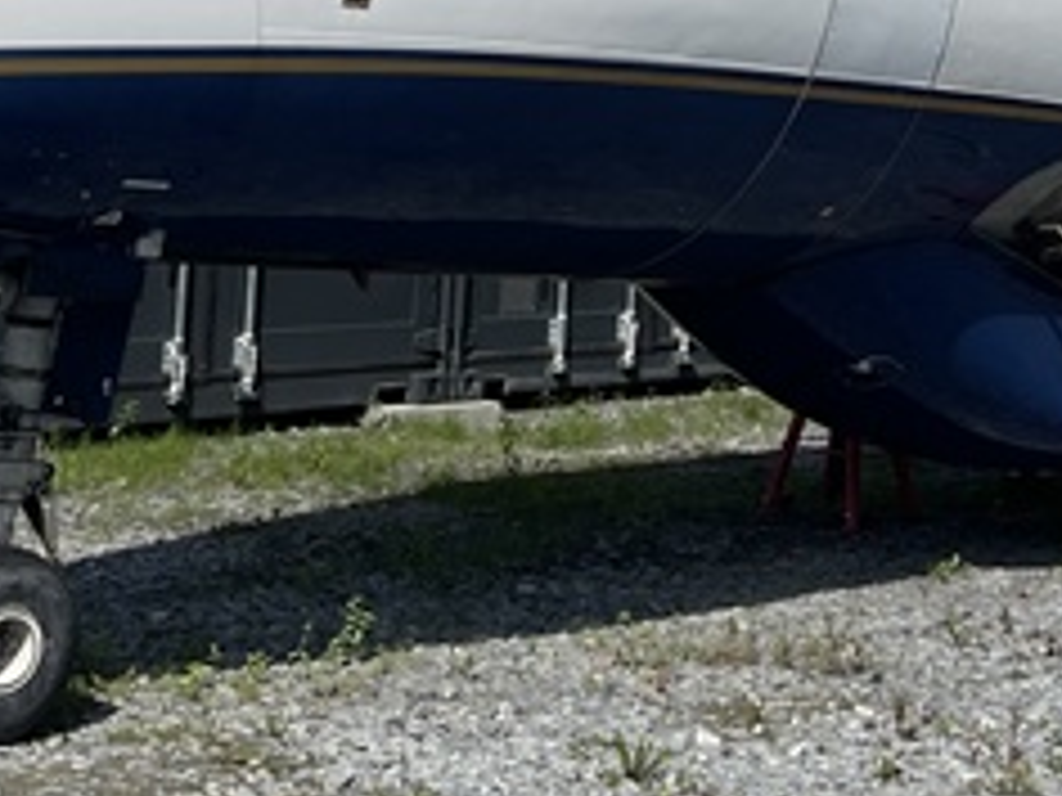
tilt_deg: +7.7
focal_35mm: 106
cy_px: -558
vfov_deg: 12.9
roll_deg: -3.3
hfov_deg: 18.3
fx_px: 3252
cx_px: 904
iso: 32
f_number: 1.6
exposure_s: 1/5917
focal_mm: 5.1
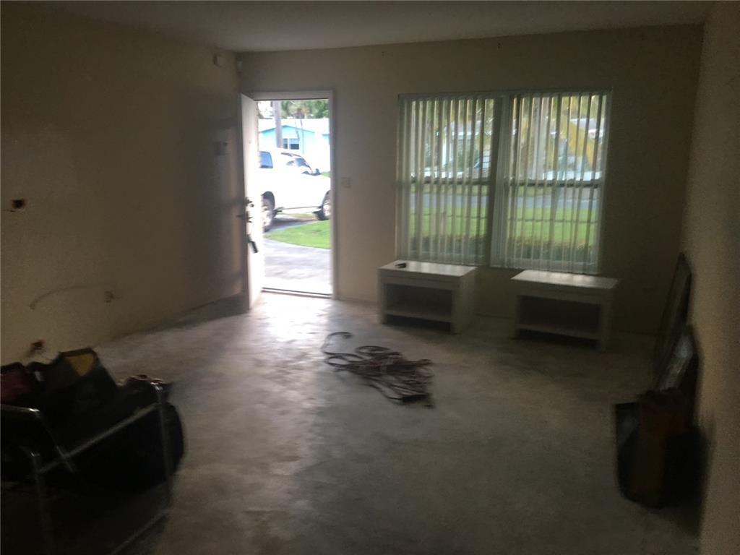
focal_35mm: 29
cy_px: 278
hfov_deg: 61.7
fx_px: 620
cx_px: 370
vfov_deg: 48.2
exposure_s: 1/15
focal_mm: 4.15
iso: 40
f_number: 2.2
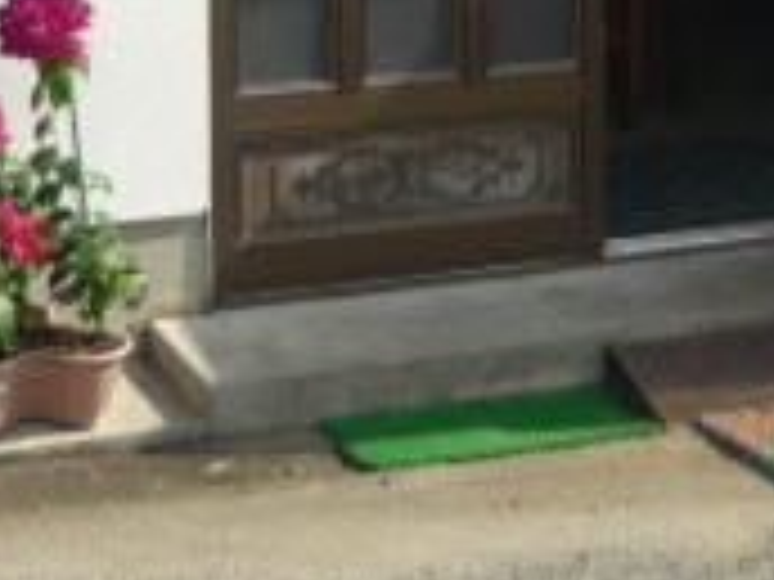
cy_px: -301
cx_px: 522
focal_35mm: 123
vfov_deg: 11.5
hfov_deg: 16.0
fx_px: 2750
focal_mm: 5.5
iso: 100
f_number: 8
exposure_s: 1/125
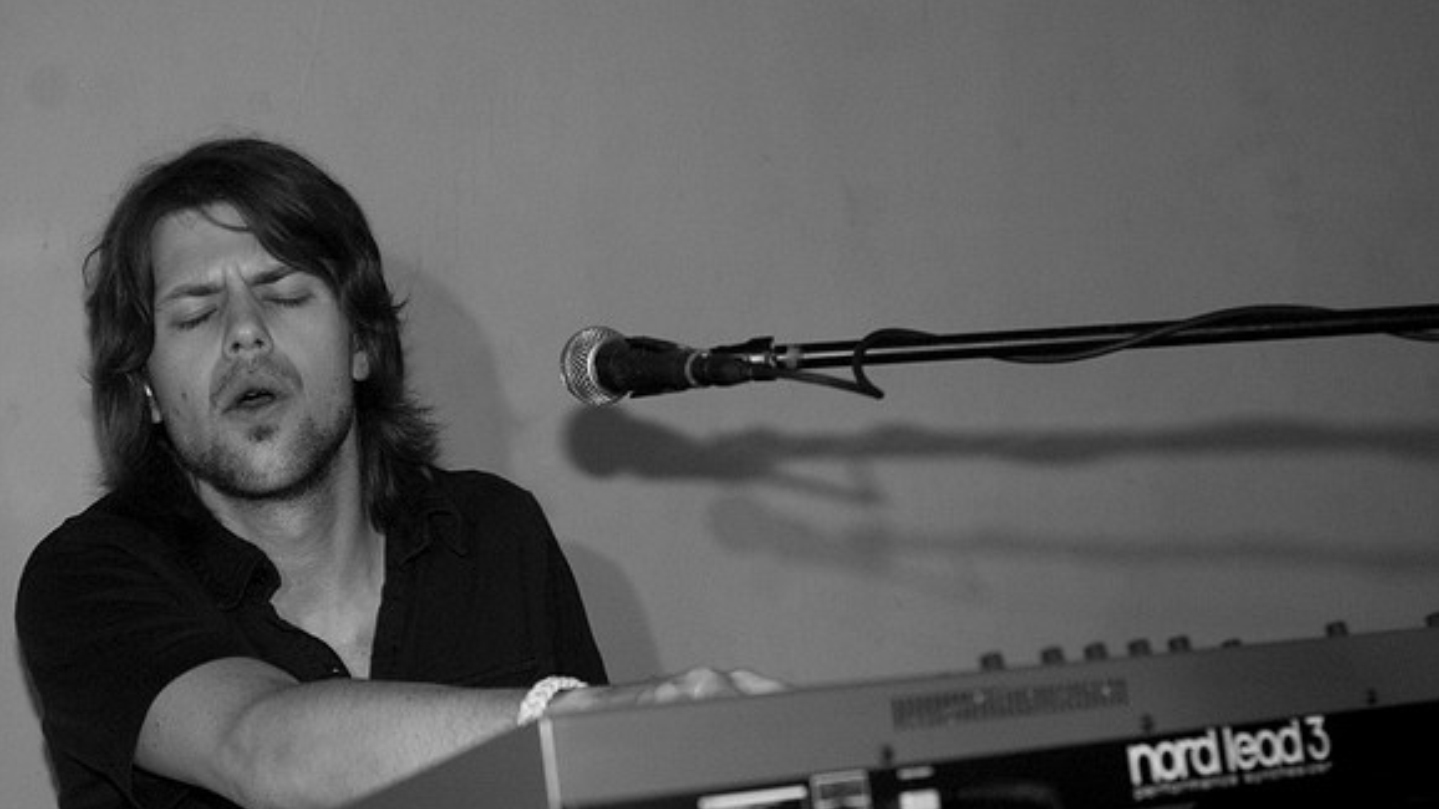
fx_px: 3129
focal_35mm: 82
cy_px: 475
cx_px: 720
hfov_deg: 25.9
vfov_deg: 14.7
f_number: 3.2
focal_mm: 52
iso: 800
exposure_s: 1/40
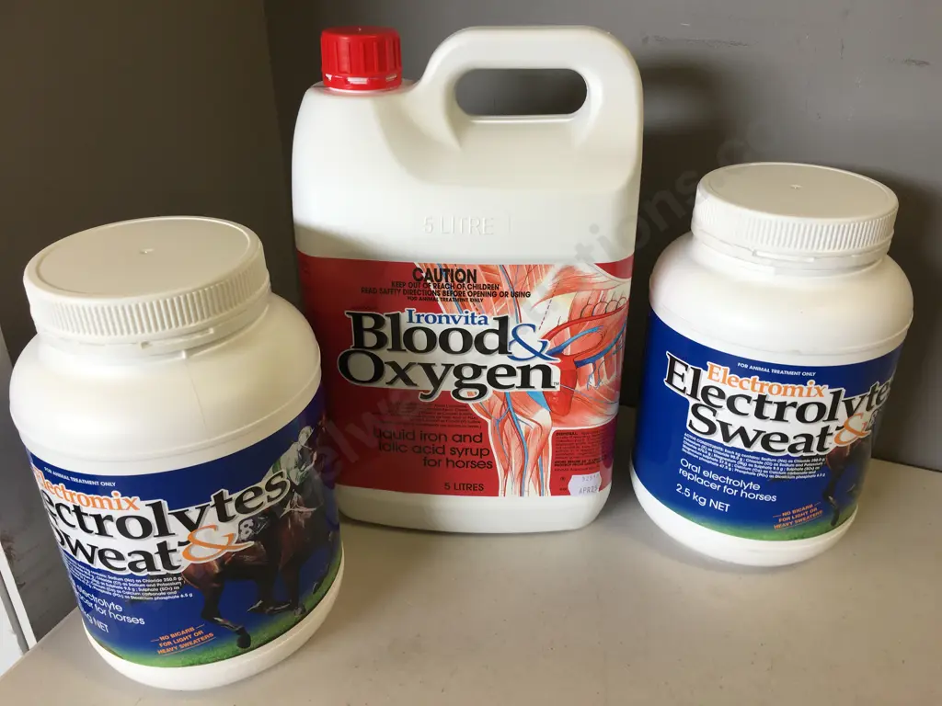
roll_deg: +0.3
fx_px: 789
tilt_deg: -27.7
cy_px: 353
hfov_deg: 61.7
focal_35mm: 29
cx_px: 471
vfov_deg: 48.2
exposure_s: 1/50
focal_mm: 4.15
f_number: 2.2
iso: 25
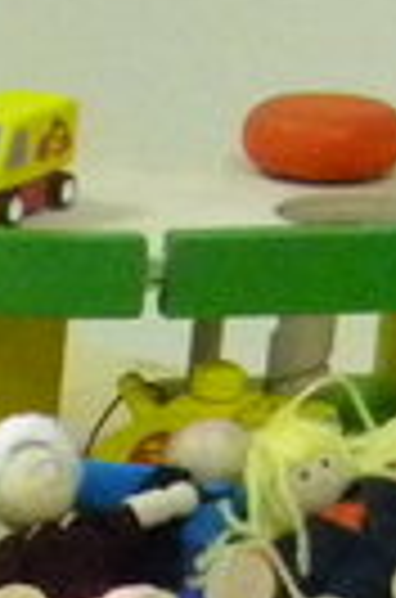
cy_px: 1583
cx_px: -1048
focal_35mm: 329
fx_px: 5457
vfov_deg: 5.9
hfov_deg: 4.0
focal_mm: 7.3
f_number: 3.8
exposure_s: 1/42.6
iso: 800
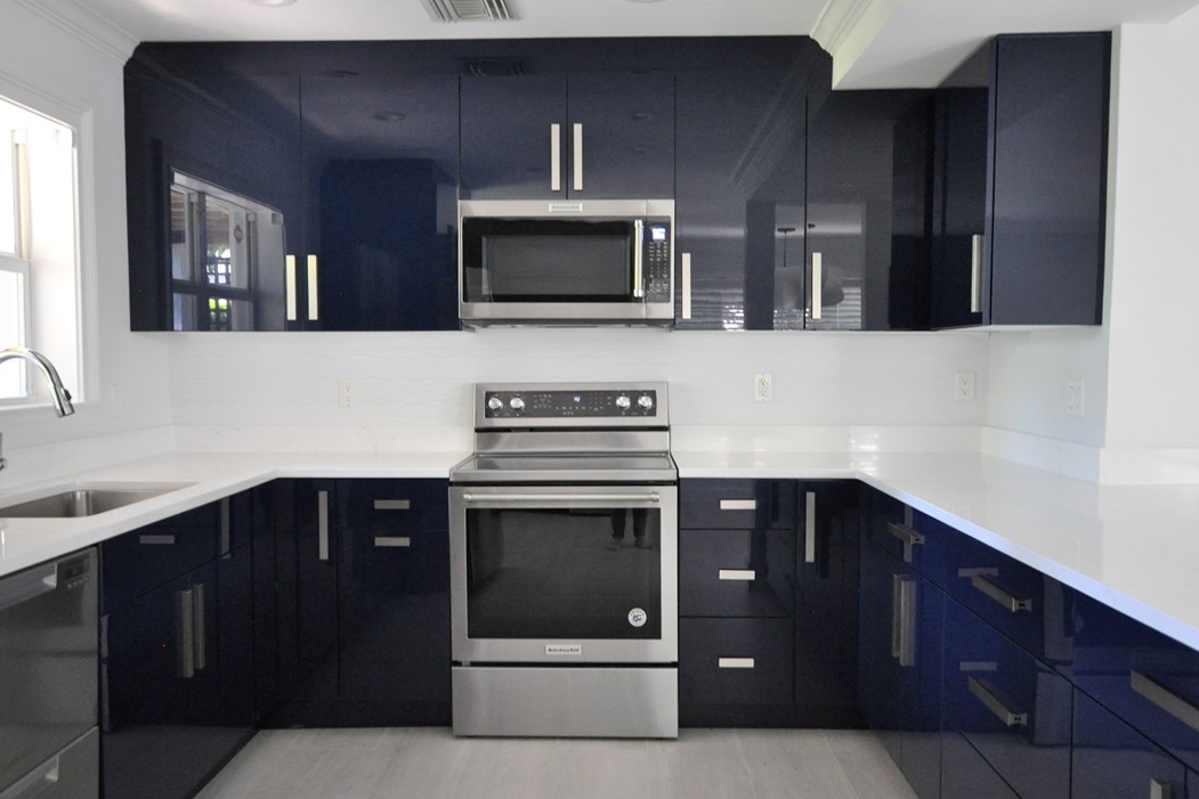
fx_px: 1033
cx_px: 591
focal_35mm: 31
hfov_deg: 60.3
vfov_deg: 42.3
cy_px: 409
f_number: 3.5
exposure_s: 1/20
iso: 1600
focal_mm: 20
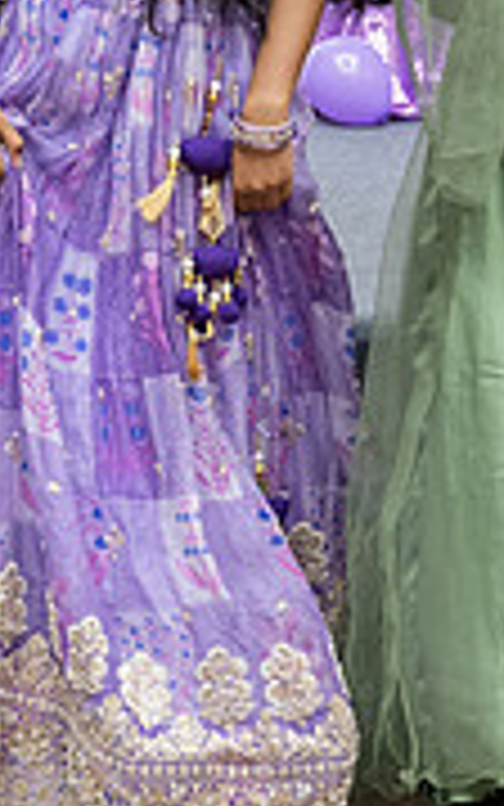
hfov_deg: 7.1
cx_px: 140
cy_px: 74
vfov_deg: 11.3
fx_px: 4041
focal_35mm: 184
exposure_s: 1/160
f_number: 4
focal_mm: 55
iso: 1000
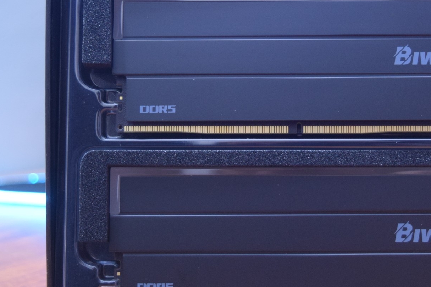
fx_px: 1149
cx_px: 295
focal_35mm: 96
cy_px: 104
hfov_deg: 21.1
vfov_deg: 14.2
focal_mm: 36
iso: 1600
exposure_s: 1/8
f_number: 5
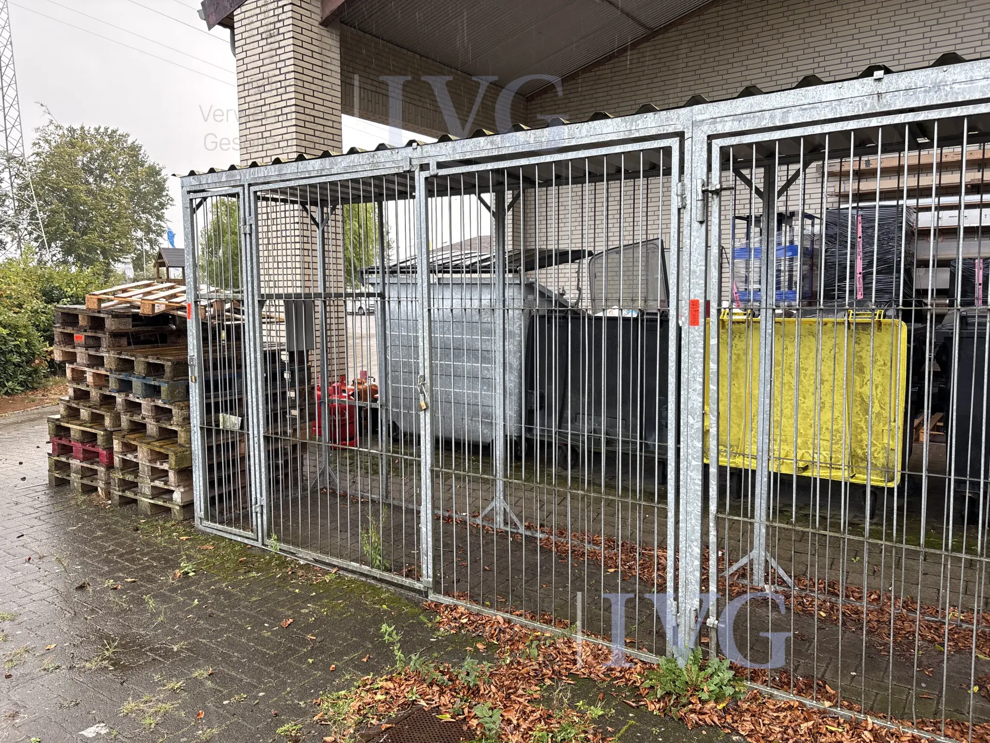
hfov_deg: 67.3
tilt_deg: -8.4
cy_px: 372
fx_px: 744
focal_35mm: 26
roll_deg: +1.1
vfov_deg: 53.1
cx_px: 495
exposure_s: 1/197
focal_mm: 5.96
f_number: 1.6
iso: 50
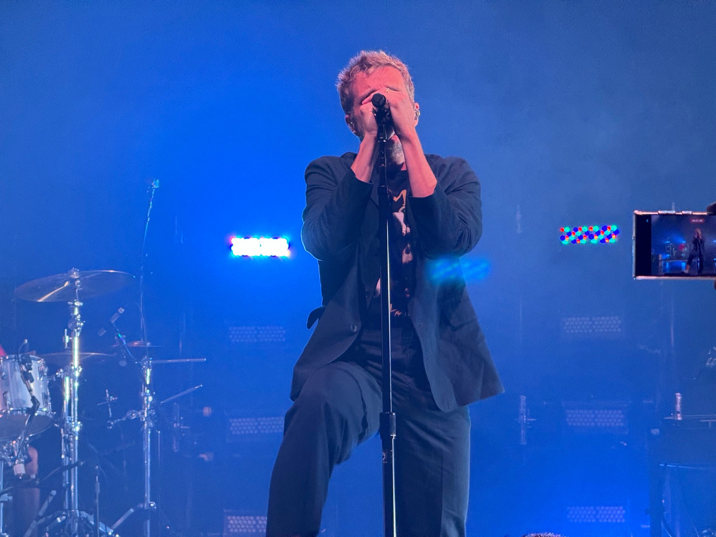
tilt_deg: +5.0
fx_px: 2482
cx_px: 358
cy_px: 268
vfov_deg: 12.3
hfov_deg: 16.4
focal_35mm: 120
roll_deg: +0.0
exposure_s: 1/60
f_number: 2.8
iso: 250
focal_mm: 15.66
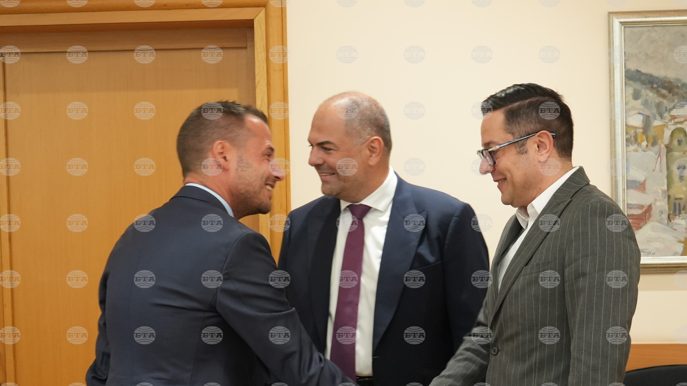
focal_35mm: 68
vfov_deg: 17.6
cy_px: 279
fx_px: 1239
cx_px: 414
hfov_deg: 30.9
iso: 1250
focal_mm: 47
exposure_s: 1/60
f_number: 4
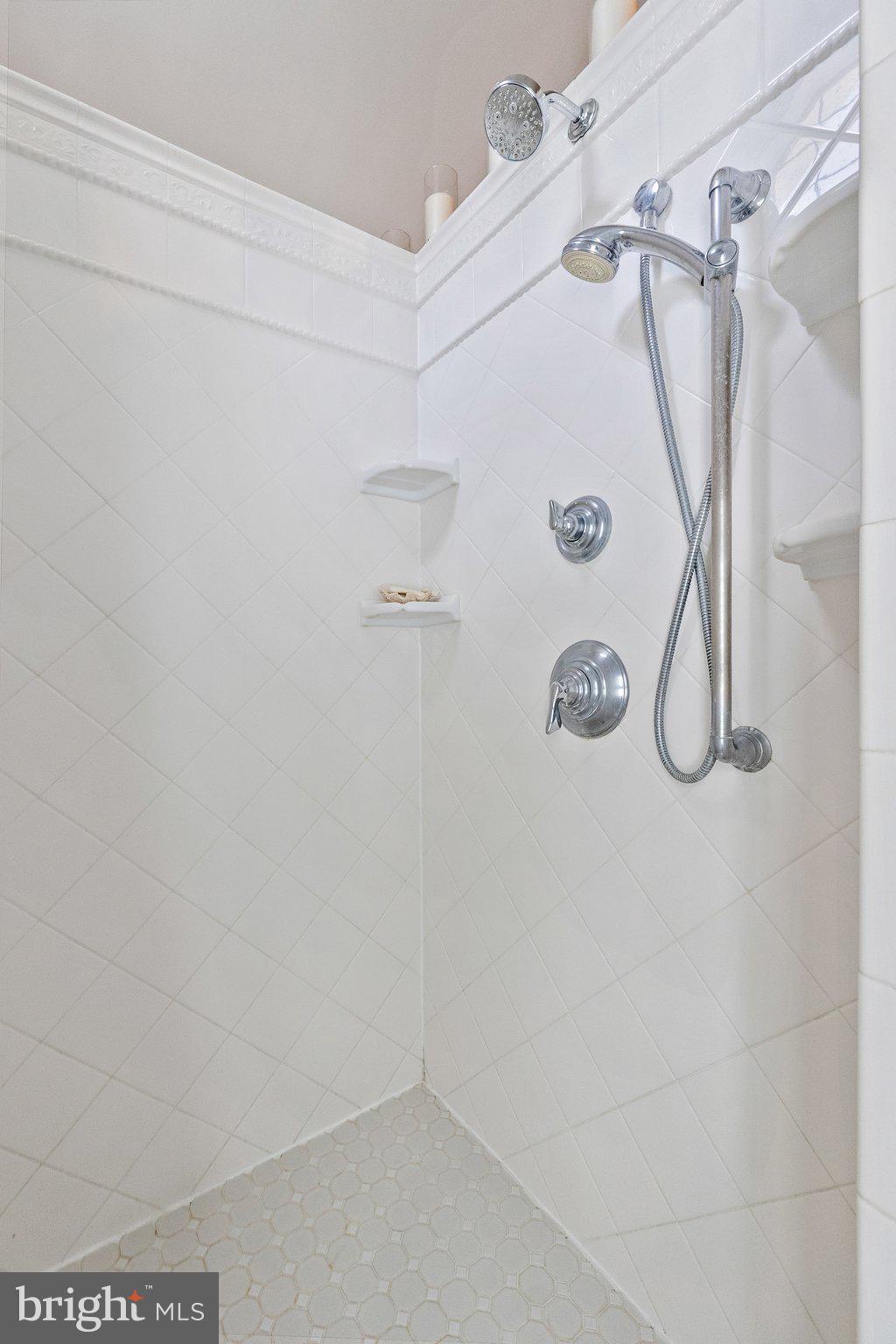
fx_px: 560
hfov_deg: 77.3
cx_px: 448
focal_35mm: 15
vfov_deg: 100.4
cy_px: 672
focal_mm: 10
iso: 640
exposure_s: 1/15
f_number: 8
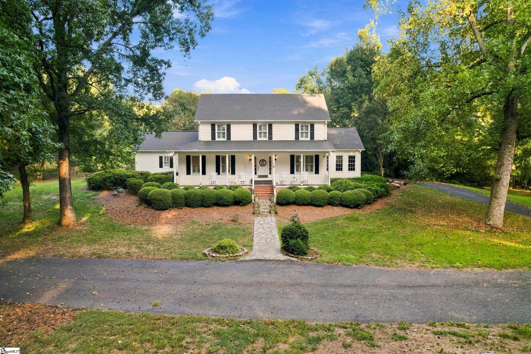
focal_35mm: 22
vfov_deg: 57.2
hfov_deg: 78.6
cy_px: 177
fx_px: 324
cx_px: 266
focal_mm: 8.4
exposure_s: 1/25
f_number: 2.8
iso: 100
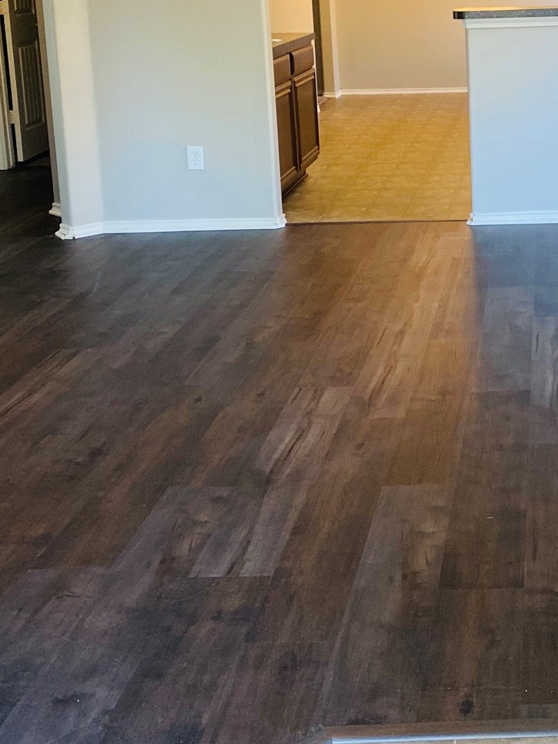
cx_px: 565
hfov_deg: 25.2
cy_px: 164
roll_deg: +0.5
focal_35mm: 55
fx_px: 1182
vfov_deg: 34.0
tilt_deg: -9.4
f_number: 1.8
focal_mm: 4.25
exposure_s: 1/60
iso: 200
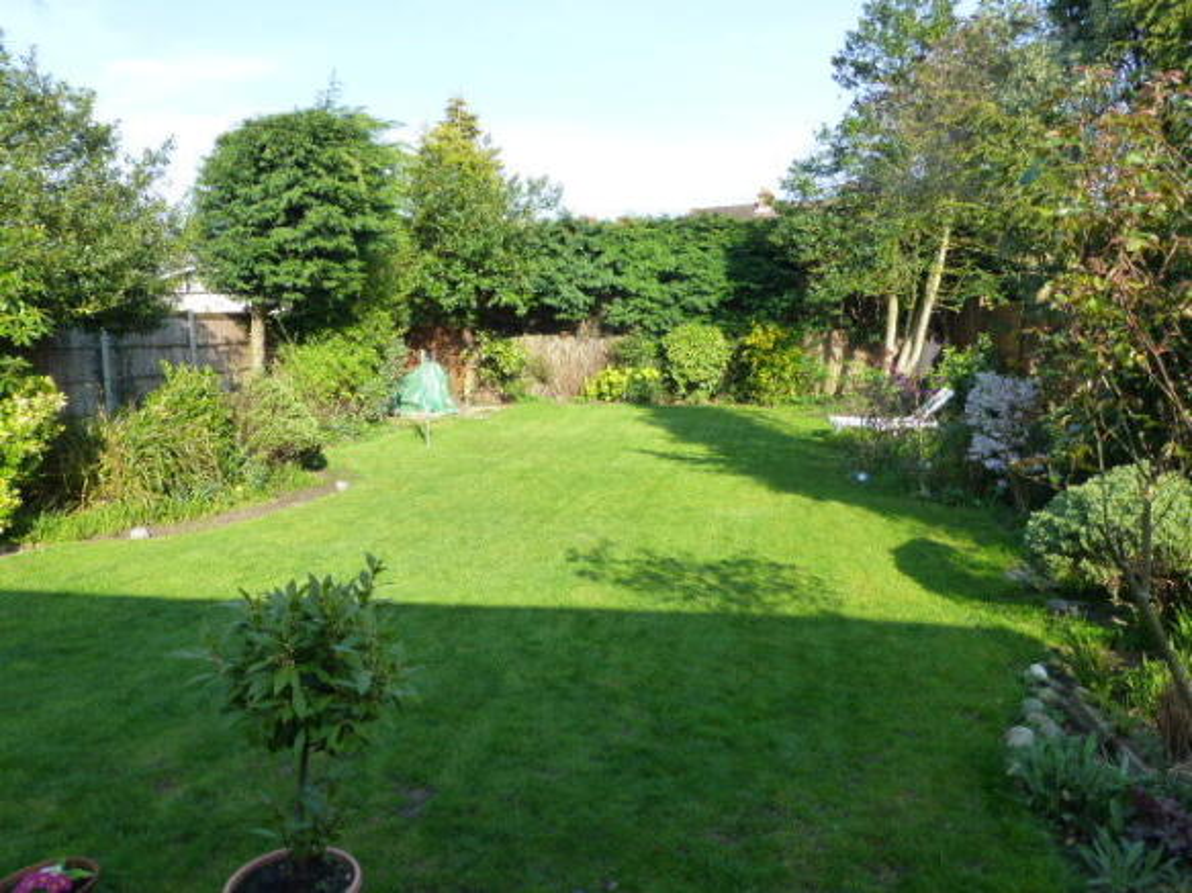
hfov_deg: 71.6
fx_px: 826
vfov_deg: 56.8
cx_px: 596
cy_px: 446
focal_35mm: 24
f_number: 4
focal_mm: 4.3
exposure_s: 1/250
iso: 160
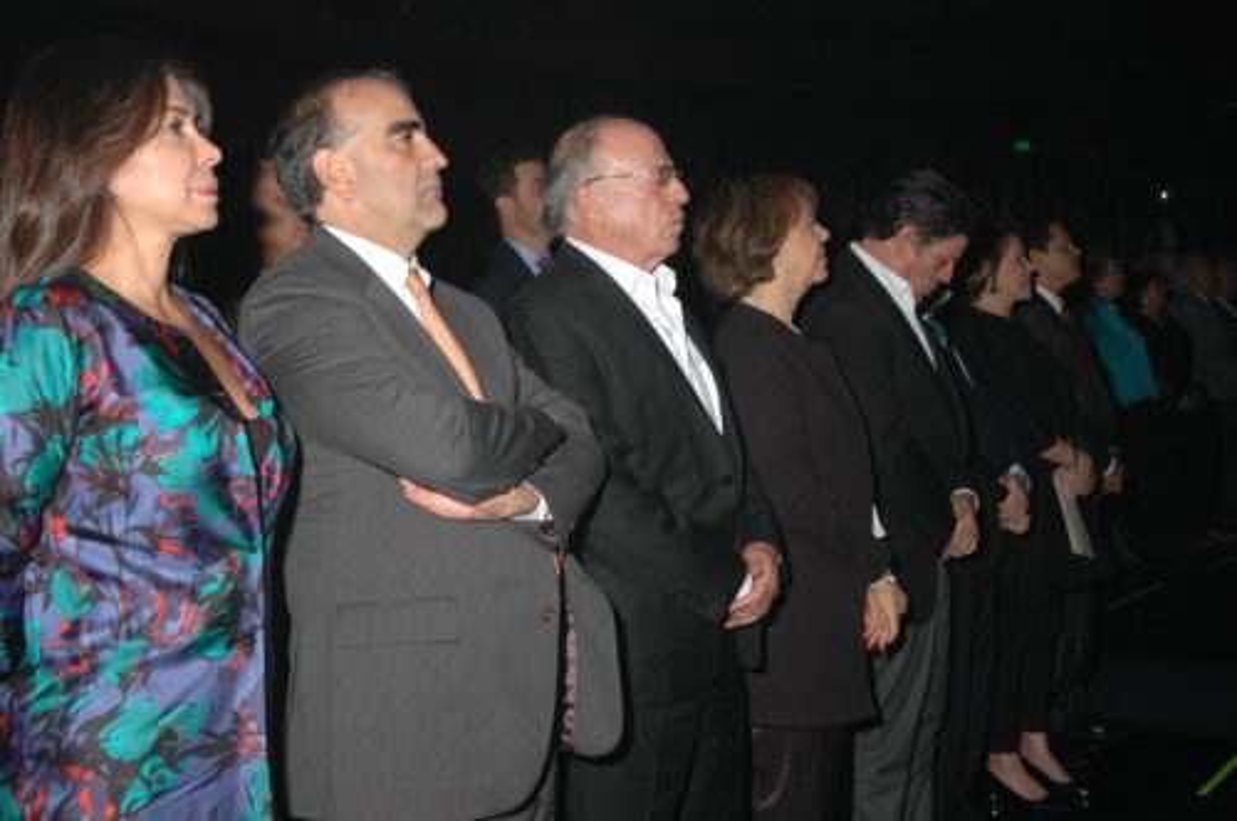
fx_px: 1390
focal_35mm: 40
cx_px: 618
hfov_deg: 48.0
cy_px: 410
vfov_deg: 32.9
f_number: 6.3
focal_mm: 27
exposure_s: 1/80
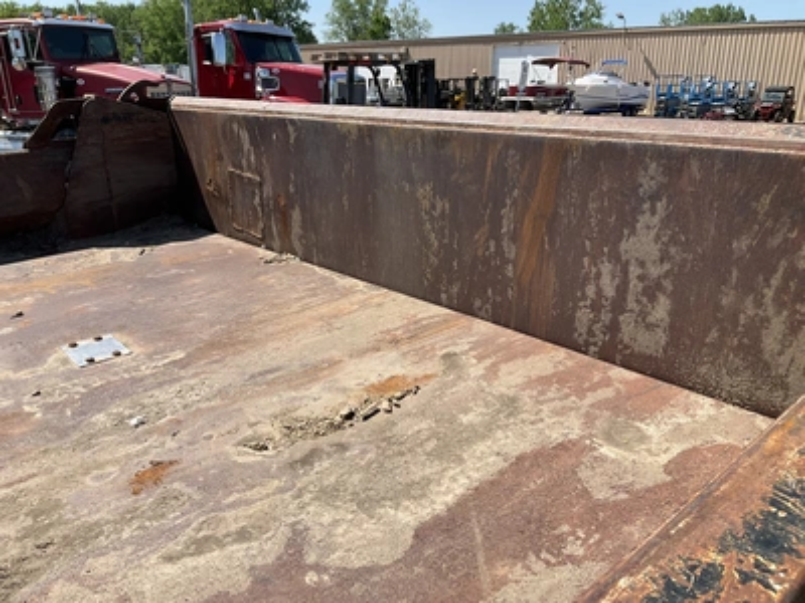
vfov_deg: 48.2
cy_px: 302
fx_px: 674
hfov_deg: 61.7
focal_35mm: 29
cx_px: 402
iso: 25
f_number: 1.8
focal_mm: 3
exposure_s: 1/1786
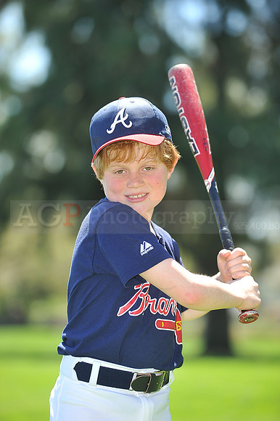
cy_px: 210
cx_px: 140
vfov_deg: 10.3
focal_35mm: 200
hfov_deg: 6.9
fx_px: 2336
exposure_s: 1/400
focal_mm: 200
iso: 200
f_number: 4.5
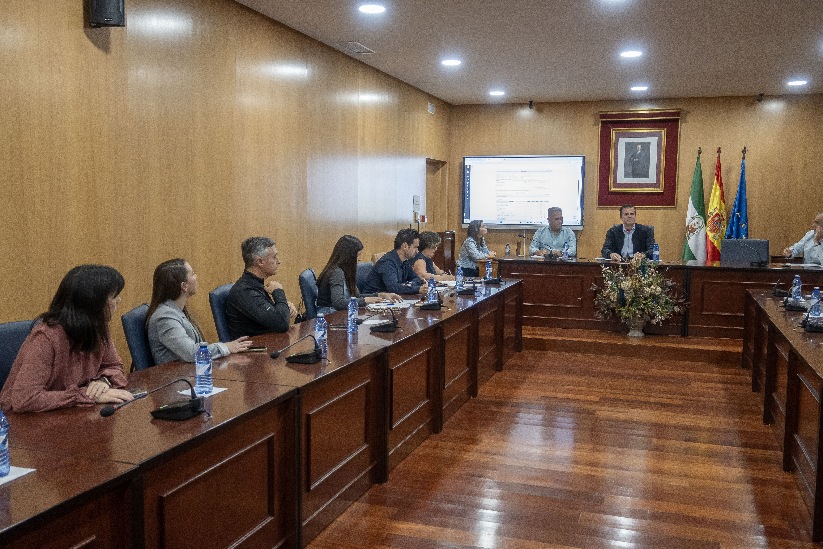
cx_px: 412
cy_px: 274
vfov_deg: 40.0
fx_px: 754
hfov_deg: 57.2
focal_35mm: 33
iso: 1800
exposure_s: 1/125
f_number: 4
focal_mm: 22
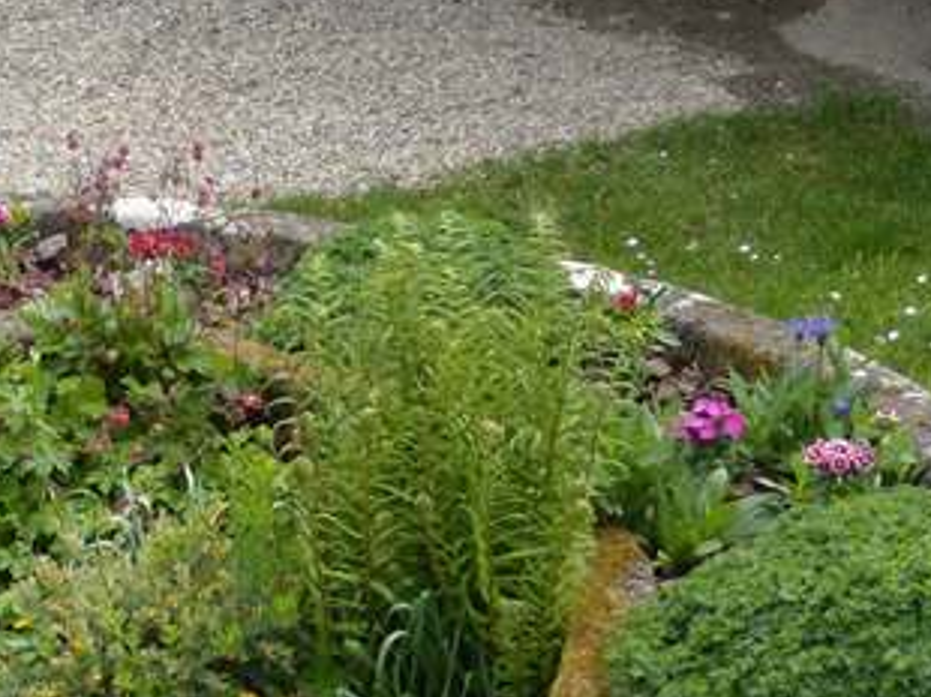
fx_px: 3198
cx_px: -15
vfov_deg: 12.1
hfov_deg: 16.2
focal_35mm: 119
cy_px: -162
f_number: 3.6
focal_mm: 6.4
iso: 80
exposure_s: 1/320
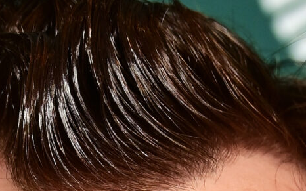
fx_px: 5136
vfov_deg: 2.1
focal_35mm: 616
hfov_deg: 3.4
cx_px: 151
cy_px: 767
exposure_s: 1/125
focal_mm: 110
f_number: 6.3
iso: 900
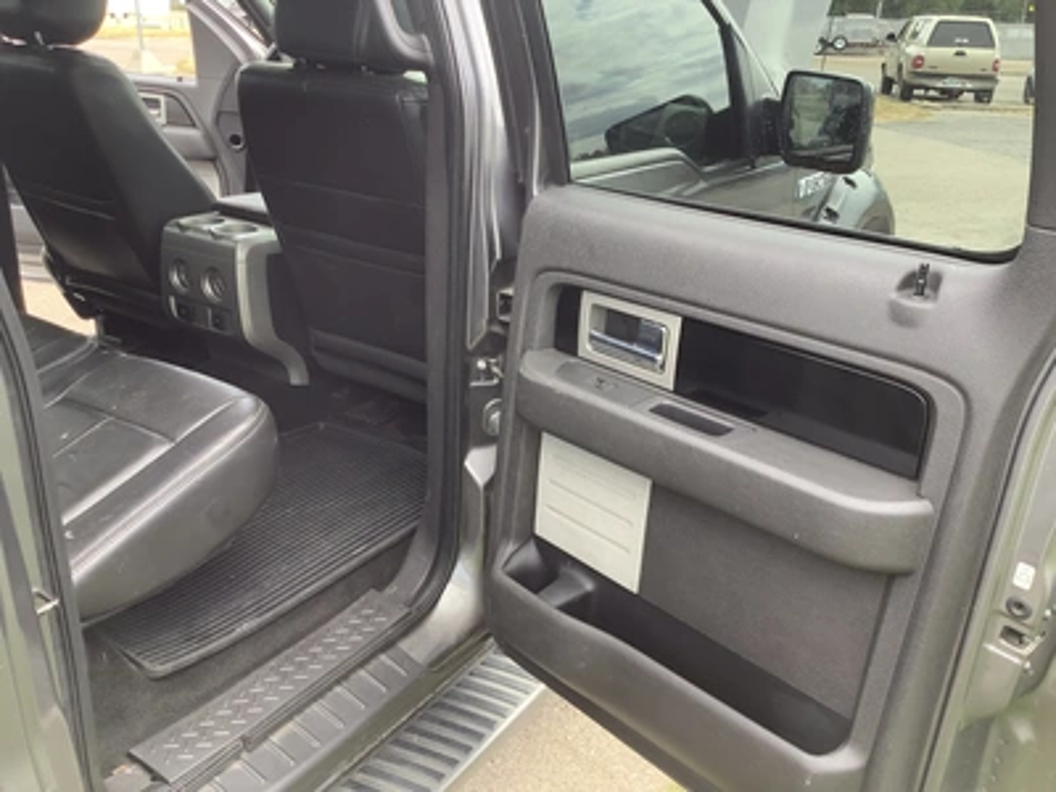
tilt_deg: -20.2
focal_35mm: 31
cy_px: 396
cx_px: 528
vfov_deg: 45.4
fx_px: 946
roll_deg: -1.0
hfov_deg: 58.4
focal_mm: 3.3
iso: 40
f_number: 2.4
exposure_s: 1/100
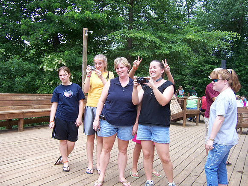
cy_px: 93
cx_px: 124
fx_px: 236
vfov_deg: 42.9
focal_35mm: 33
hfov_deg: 55.4
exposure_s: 1/250
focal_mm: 5.5
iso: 80
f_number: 3.4
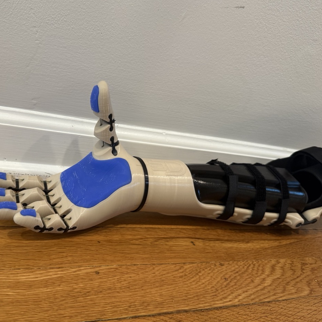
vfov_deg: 55.6
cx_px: 118
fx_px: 305
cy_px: 164
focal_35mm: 29
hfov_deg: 54.9
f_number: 1.78
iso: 160
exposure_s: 1/60
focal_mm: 6.76
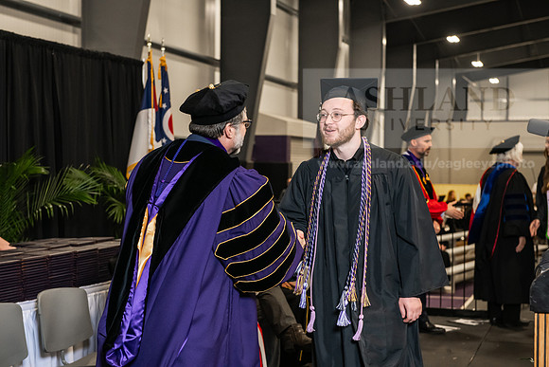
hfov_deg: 30.5
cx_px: 274
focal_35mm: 66
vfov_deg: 20.6
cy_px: 184
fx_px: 1007
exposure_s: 1/200
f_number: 5
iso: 2500
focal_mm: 66
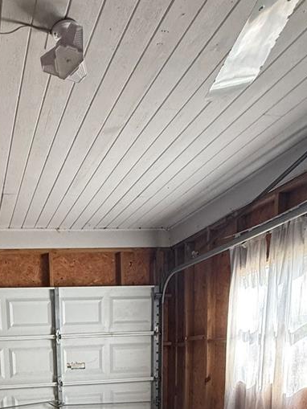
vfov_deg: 45.2
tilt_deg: -8.5
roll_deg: +2.0
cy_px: 424
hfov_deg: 40.3
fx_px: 390
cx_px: 42
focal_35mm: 33
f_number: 2.2
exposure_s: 1/95
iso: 320
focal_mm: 2.22
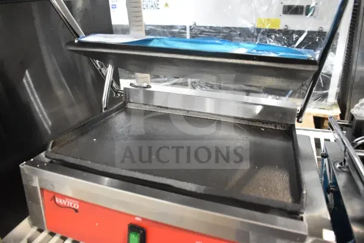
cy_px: 122
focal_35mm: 27
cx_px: 182
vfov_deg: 48.0
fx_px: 273
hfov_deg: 67.4
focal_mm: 18
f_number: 4.5
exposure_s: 1/80
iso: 6400
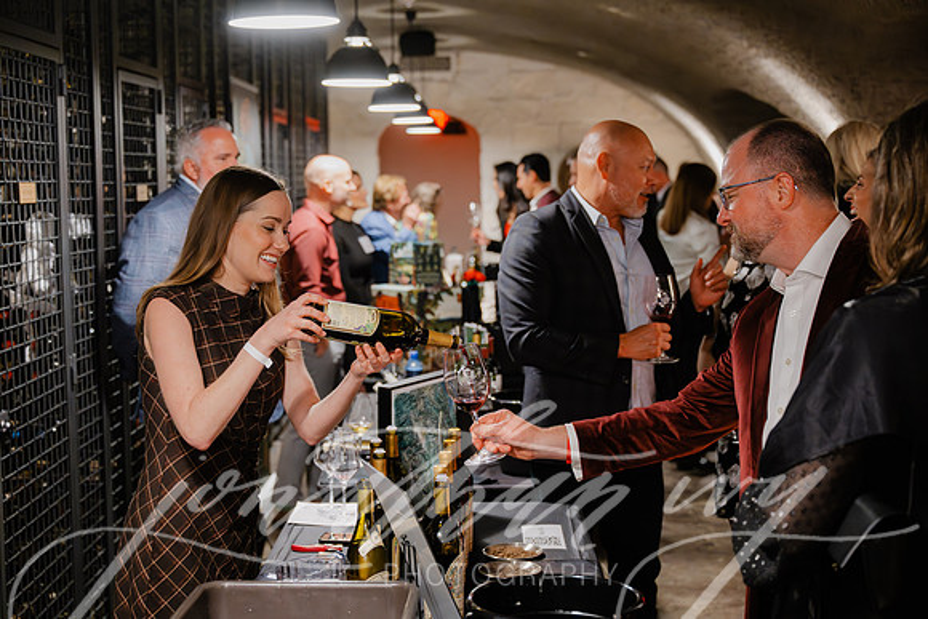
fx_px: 1392
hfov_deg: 36.9
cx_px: 464
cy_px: 310
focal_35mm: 54
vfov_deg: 25.1
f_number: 3.5
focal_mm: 54
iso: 4000
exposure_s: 1/60
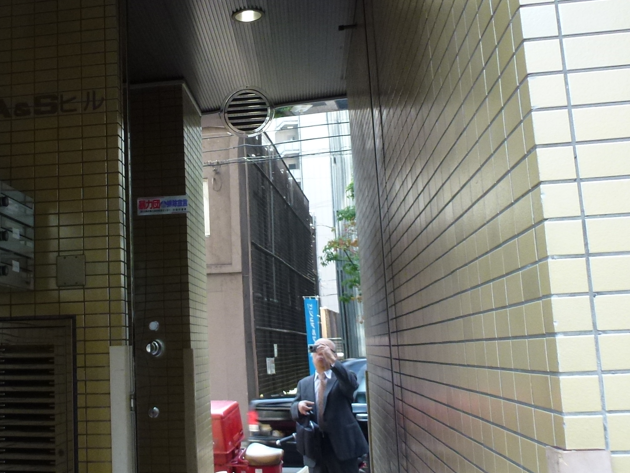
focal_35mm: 43
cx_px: 143
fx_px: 783
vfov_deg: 33.6
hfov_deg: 42.3
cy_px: 226
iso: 200
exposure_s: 1/125
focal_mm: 4.3
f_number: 3.3
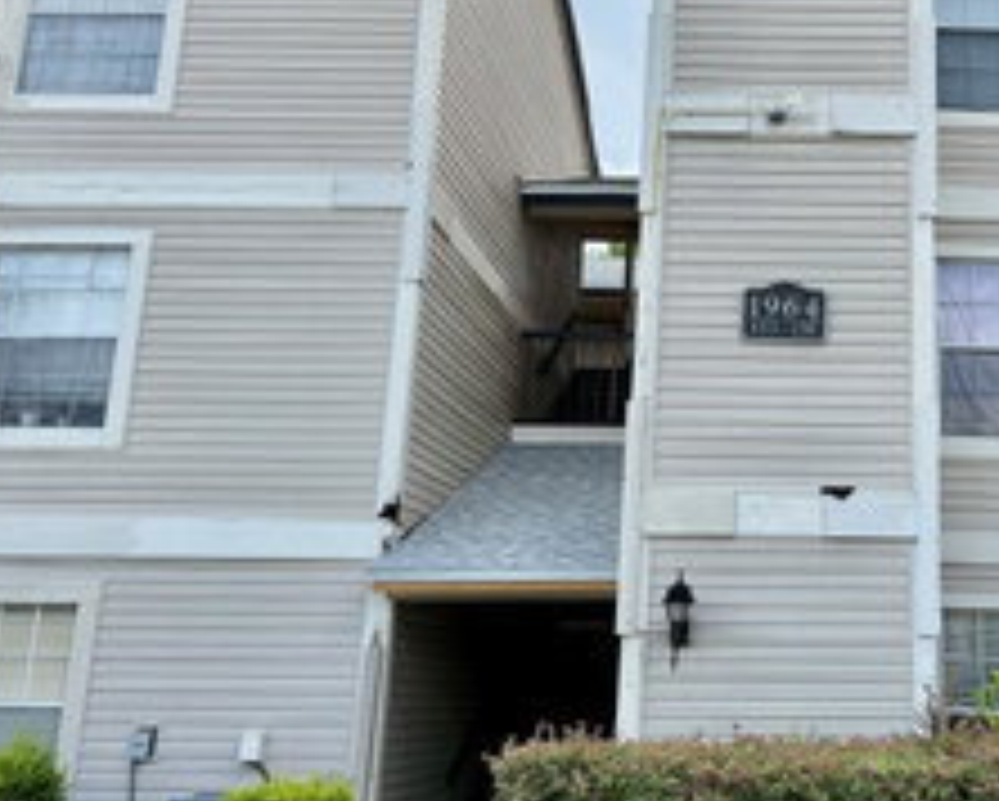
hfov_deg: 39.2
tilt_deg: +16.0
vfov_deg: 33.4
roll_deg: -0.1
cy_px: 338
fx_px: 1332
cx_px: 830
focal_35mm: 45
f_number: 1.78
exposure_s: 1/2370
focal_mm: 6.76
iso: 100
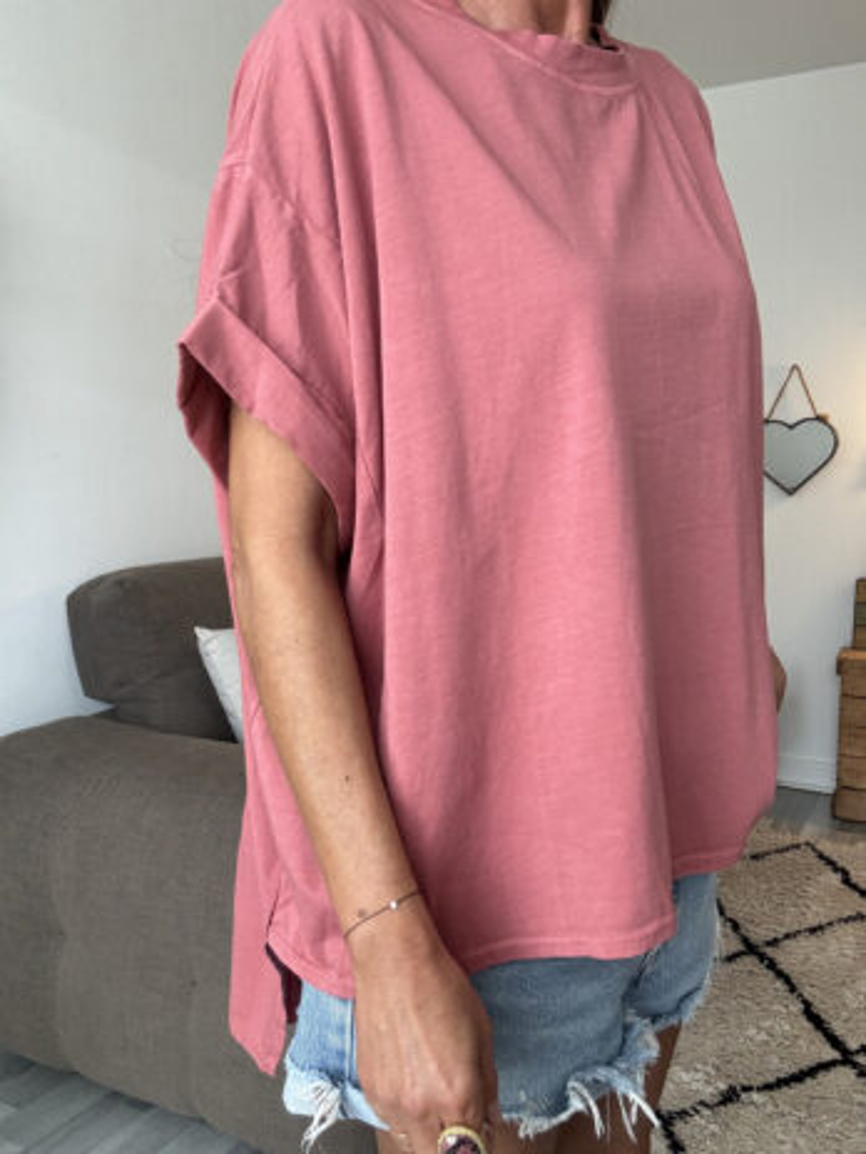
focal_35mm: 30
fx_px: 1001
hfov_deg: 46.8
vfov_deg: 60.0
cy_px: 577
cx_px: 433
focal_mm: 2.69
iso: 80
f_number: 1.9
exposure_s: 1/71
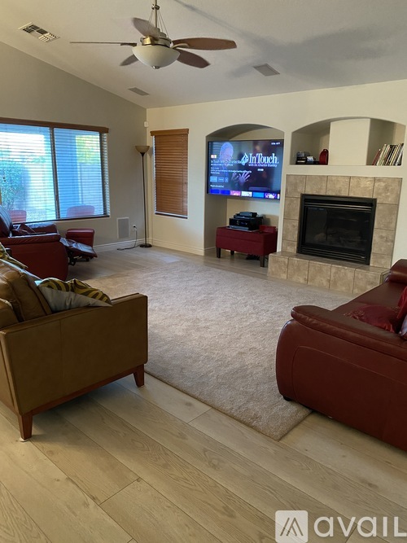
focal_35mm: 26
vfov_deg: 67.3
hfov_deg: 53.0
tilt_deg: -13.1
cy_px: 272
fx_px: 408
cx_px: 204
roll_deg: -0.7
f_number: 1.8
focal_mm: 4.25
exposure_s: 1/30
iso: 500
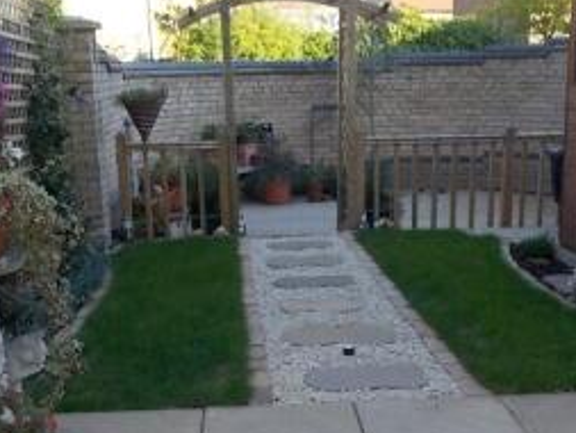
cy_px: 325
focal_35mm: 53
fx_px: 882
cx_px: 311
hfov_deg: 36.1
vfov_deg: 27.2
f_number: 3.1
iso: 80
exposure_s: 1/160
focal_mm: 4
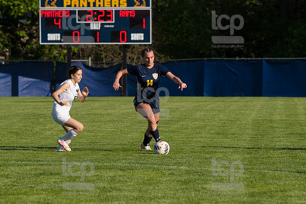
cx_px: 153
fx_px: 2548
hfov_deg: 6.9
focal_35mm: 300
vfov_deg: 4.6
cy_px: 102
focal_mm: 200
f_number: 5.6
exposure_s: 1/1600
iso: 250
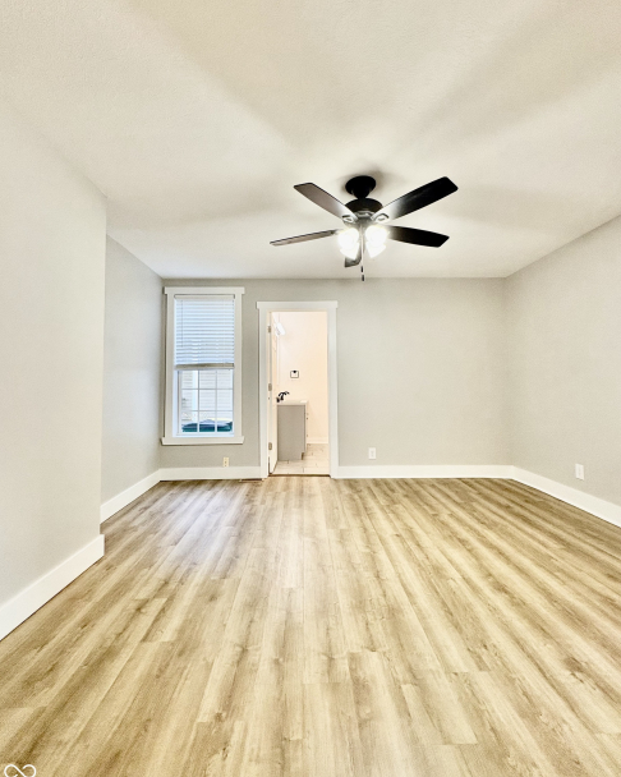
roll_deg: +0.4
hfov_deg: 84.0
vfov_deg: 96.8
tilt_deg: +3.1
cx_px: 307
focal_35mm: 15
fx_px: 345
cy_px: 371
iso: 250
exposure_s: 1/120
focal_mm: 2.22
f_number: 2.2
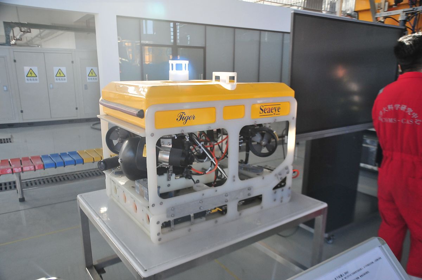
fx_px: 351
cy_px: 140
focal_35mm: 30
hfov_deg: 62.0
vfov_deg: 43.5
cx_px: 211
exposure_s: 1/250
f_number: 5
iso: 2500
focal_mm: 30
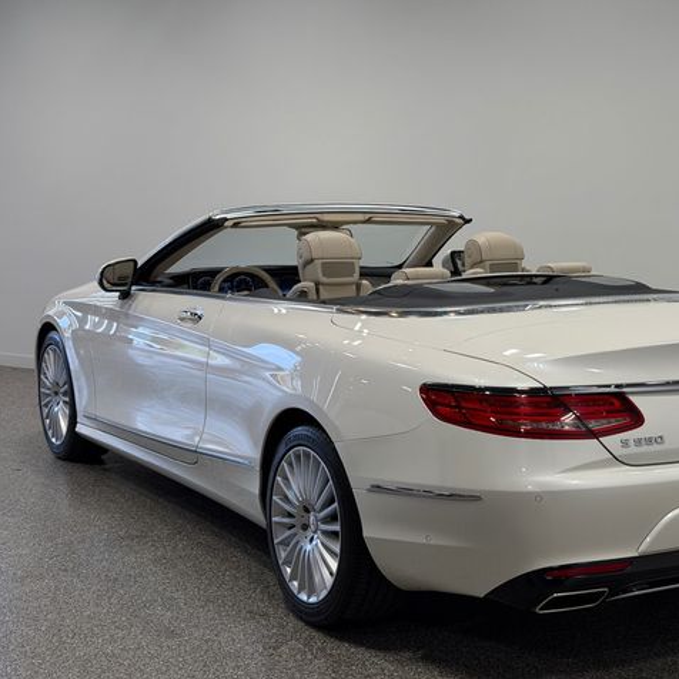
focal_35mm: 57
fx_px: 1265
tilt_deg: -6.7
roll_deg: -0.9
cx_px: 455
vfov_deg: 30.0
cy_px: 340
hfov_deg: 29.8
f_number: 1.78
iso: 64
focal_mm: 6.76
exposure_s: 1/553
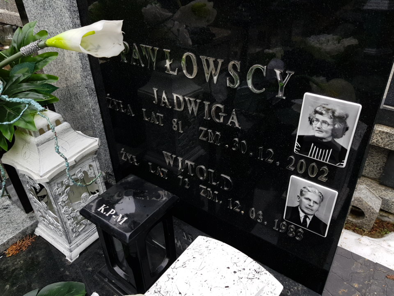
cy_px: 148
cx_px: 197
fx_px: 296
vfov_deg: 53.1
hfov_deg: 67.3
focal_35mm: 26
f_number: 1.7
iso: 40
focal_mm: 4.2
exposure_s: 1/301
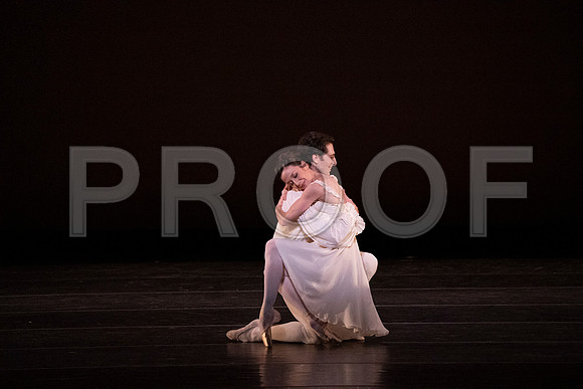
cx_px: 292
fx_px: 6430
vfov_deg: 3.5
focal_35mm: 397
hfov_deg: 5.2
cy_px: 194
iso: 20000
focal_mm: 397
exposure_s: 1/400
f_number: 7.1
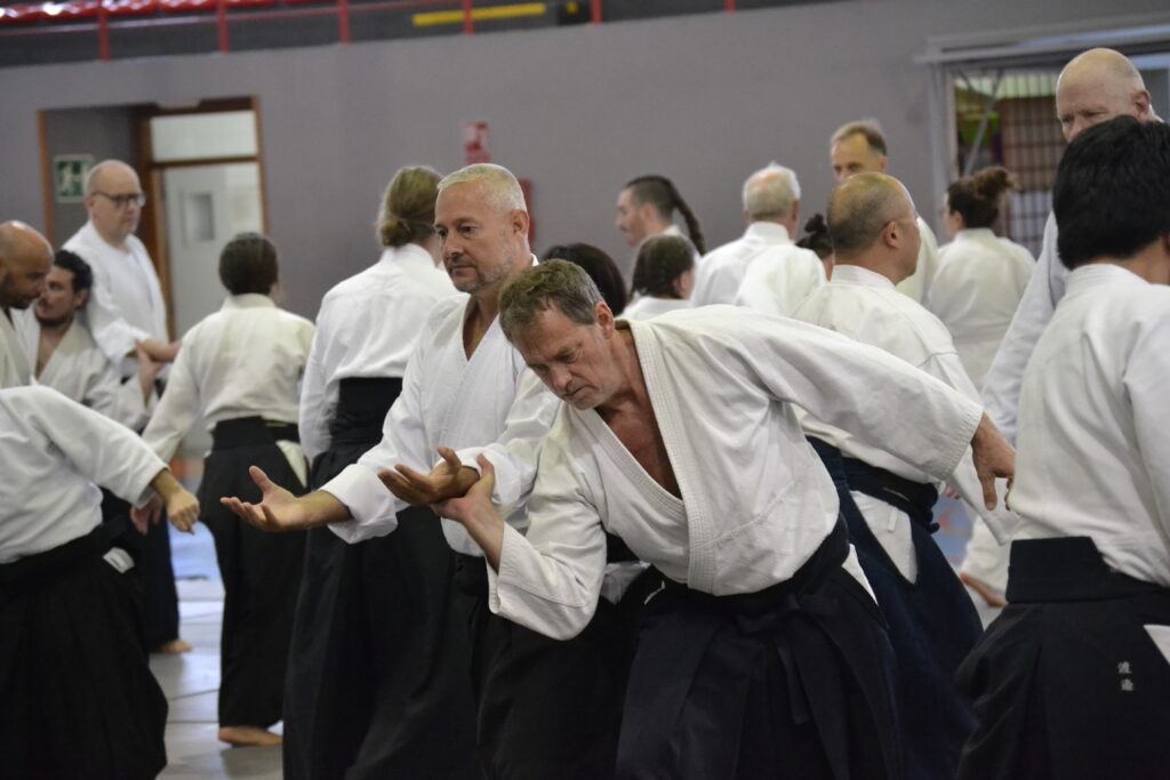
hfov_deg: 13.7
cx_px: 585
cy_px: 390
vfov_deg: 9.2
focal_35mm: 150
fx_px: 4875
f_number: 4.8
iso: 3200
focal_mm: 100
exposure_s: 1/200
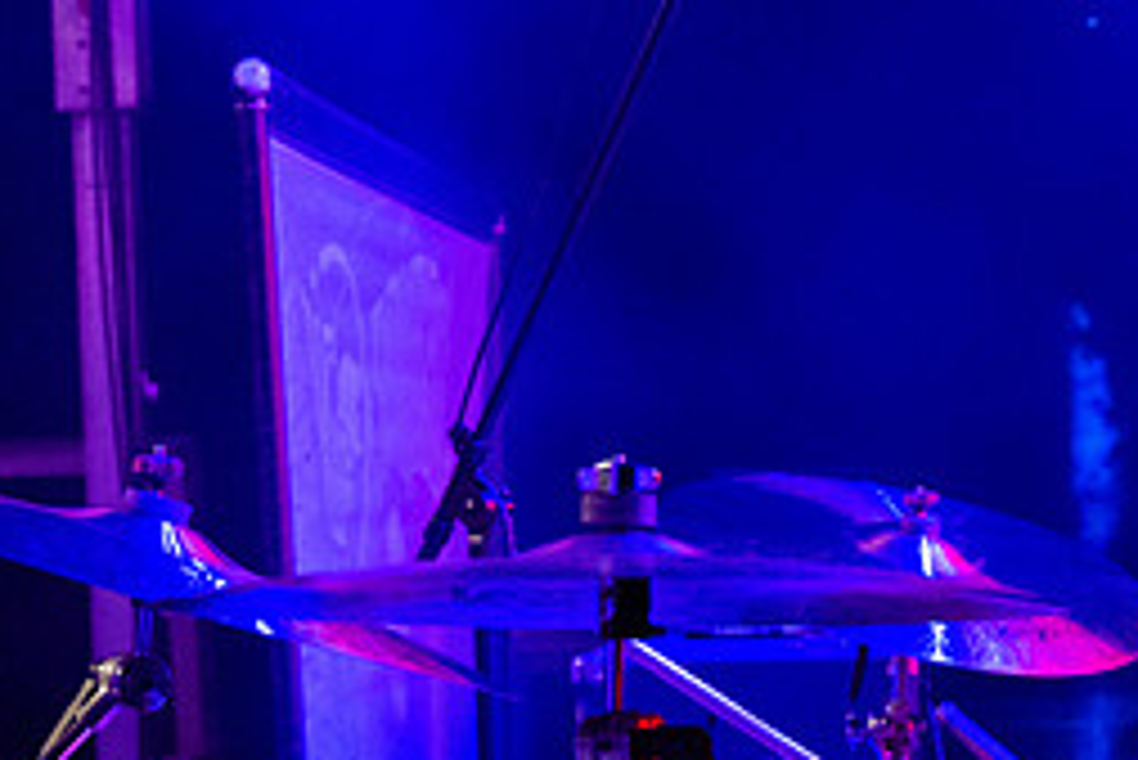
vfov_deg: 13.3
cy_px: 580
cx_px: 1210
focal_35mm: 103
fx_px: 3258
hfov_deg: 19.1
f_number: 2.8
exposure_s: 1/640
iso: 6400
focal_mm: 30.5
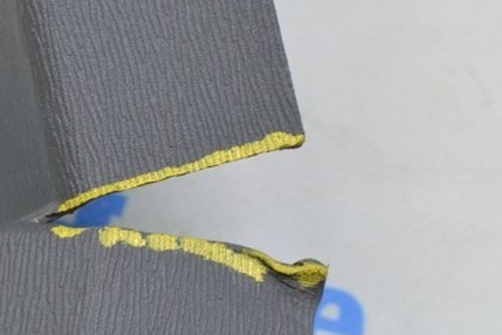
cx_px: 180
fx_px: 2105
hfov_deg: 13.6
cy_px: 193
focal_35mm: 151
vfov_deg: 9.1
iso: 400
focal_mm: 36
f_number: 5.6
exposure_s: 1/20
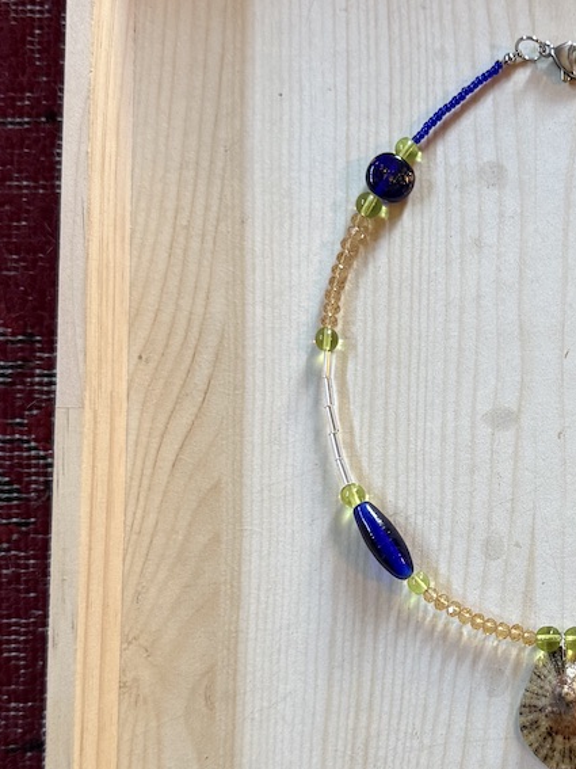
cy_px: 431
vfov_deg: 31.7
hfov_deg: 22.9
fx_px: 1354
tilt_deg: -86.7
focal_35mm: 61
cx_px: 600
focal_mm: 6.76
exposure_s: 1/60
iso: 250
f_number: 1.78
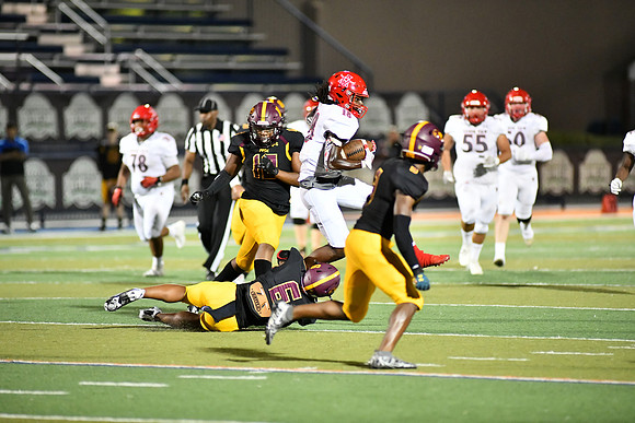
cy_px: 212
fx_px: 5293
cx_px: 318
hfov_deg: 6.9
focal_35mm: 300
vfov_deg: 4.6
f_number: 2.8
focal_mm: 300
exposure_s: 1/1250
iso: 8000
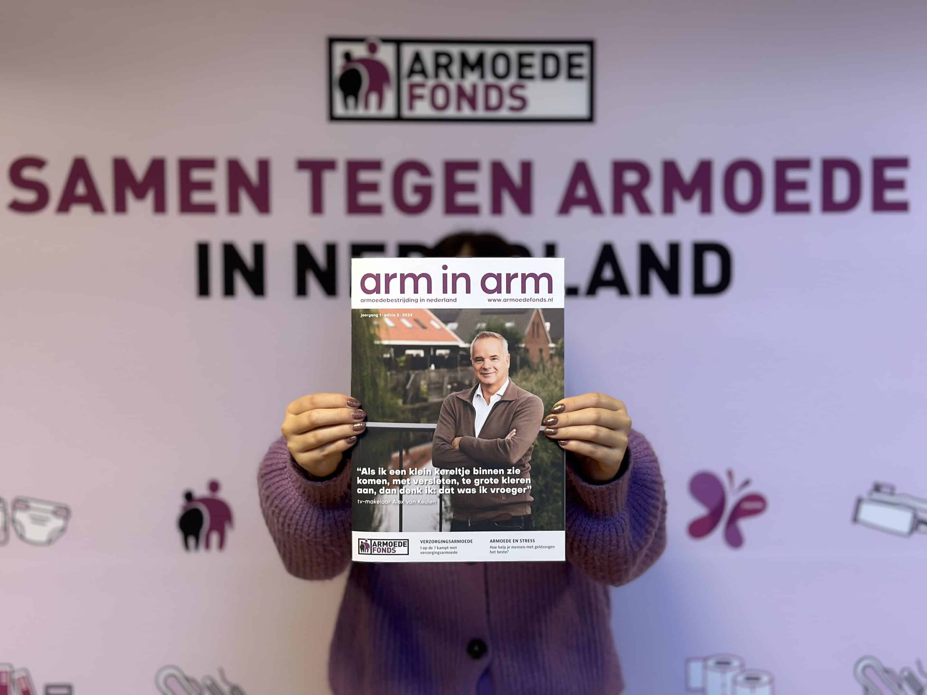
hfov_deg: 39.7
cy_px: 348
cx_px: 464
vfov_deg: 30.3
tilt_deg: -1.1
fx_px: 1285
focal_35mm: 48
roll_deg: +1.3
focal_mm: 6.86
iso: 100
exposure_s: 1/50
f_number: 1.78
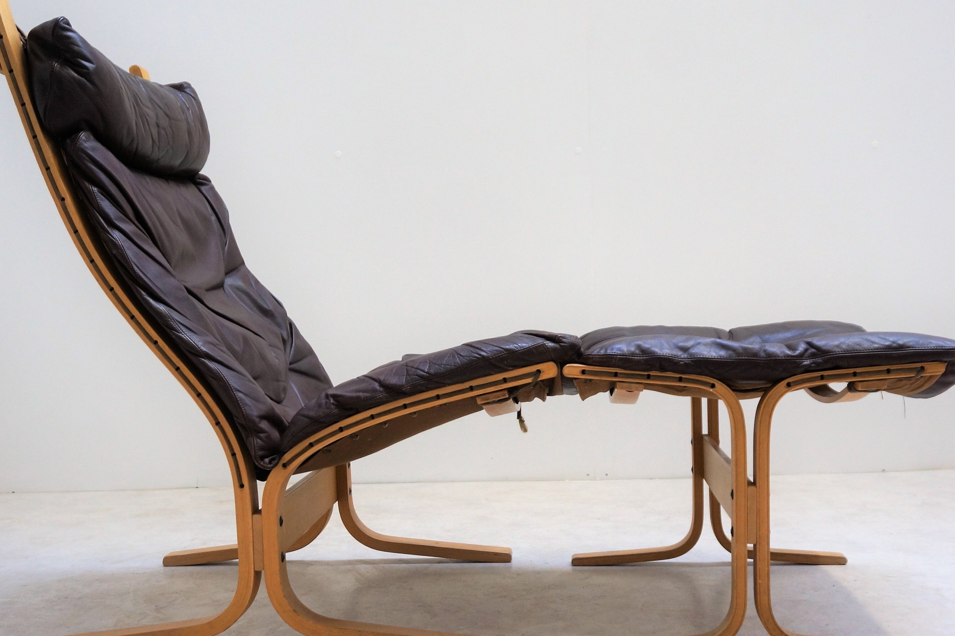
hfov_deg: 51.2
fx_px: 997
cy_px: 341
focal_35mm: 38
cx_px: 494
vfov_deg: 35.4
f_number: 4
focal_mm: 21
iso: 400
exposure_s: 1/60
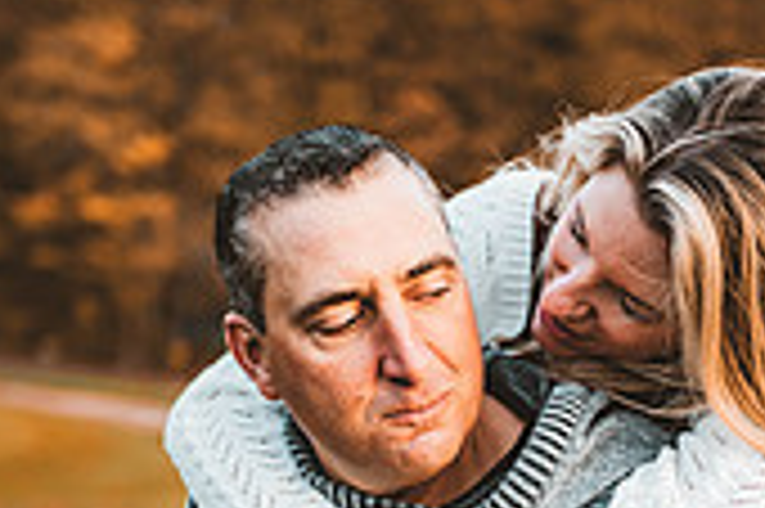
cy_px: 512
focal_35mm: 106
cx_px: 436
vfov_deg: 12.7
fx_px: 2250
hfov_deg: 19.3
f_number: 2
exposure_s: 1/640
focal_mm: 40
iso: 1000
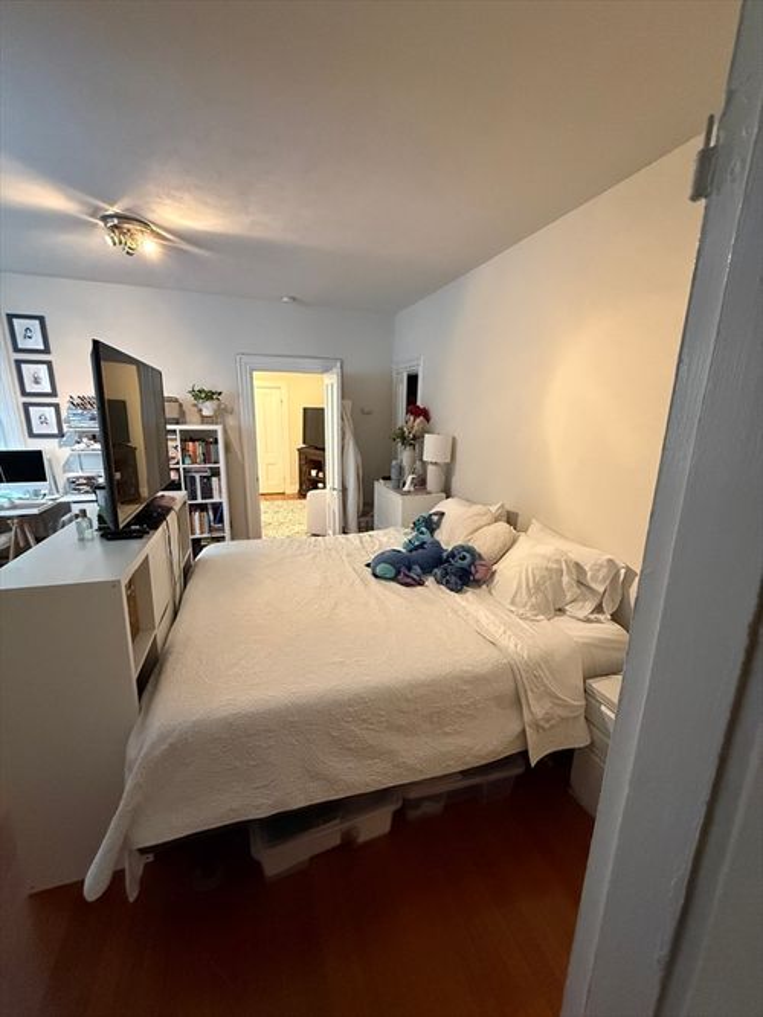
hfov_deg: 85.7
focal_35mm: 14
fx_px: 412
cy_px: 508
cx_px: 382
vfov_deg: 102.1
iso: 800
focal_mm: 2.22
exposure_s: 1/60
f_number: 2.2
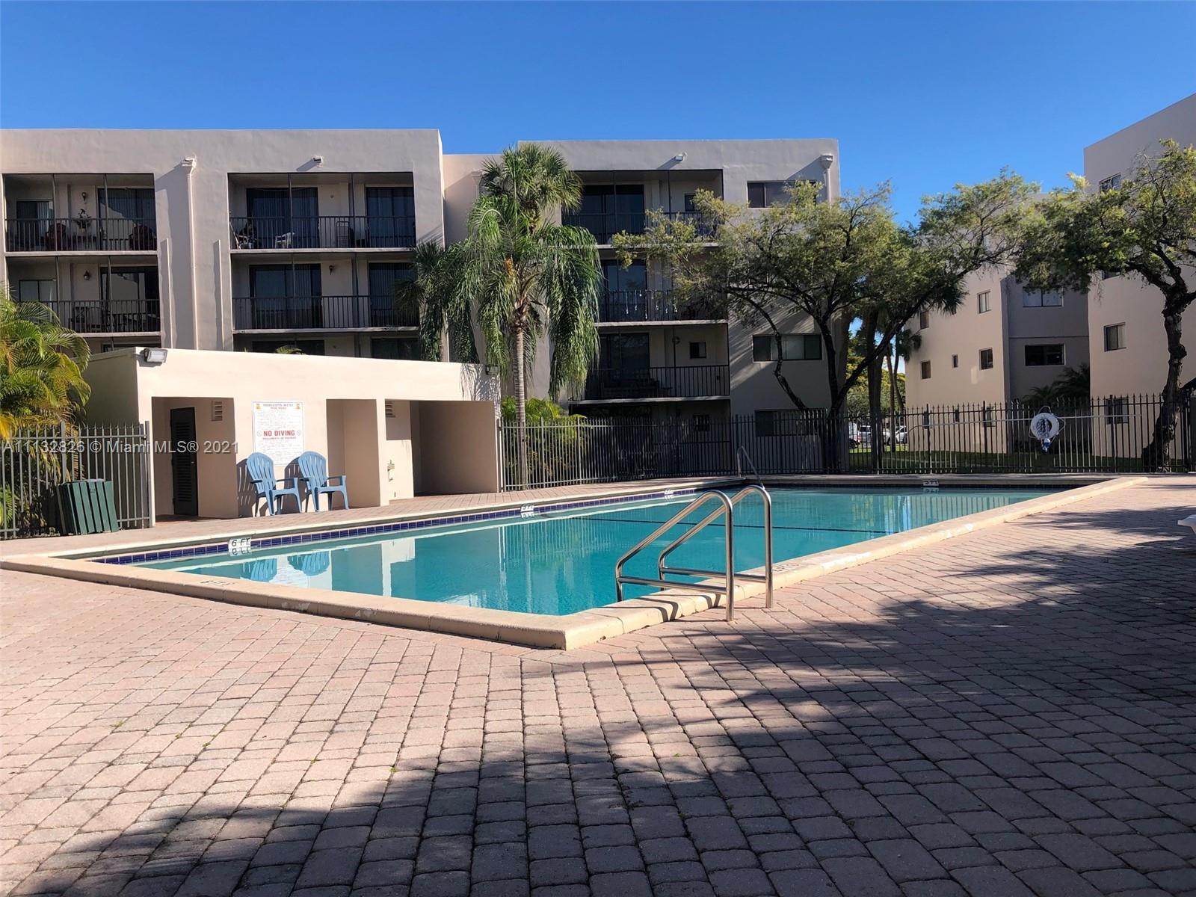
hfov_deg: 63.4
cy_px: 448
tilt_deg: +0.6
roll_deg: +2.4
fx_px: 967
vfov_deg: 49.7
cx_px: 598
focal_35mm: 28
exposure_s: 1/1675
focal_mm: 4
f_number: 1.8
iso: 20
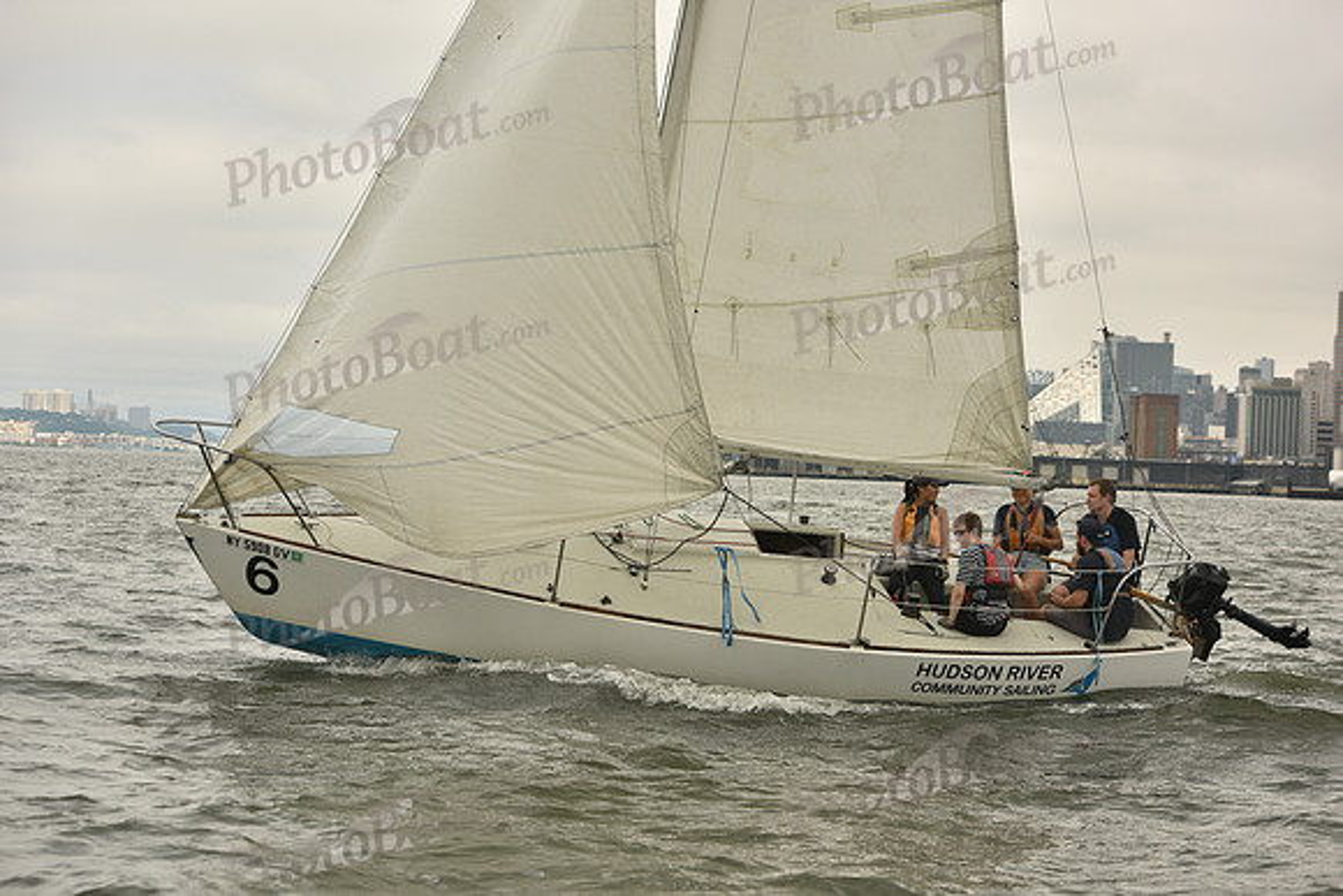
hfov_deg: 25.4
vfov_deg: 17.1
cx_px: 672
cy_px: 448
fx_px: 2985
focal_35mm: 80
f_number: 5.6
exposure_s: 1/1600
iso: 320
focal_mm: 80
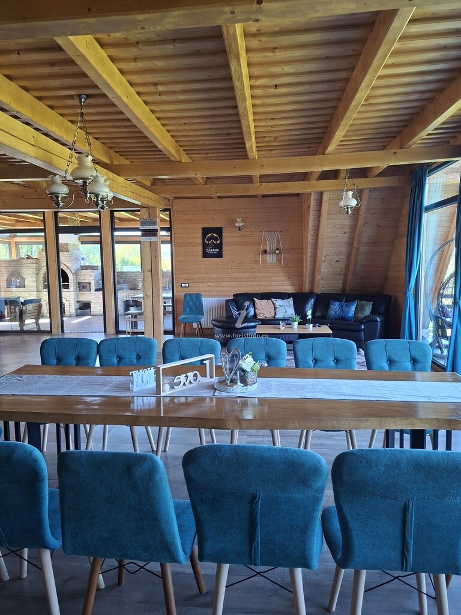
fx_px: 408
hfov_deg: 58.9
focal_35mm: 23
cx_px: 230
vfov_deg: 73.9
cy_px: 308
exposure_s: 1/50
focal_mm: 5.54
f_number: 1.8
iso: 160
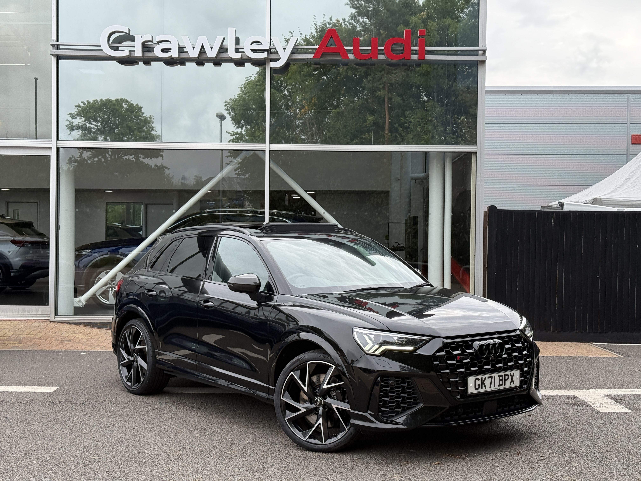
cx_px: 320
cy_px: 240
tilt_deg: +0.9
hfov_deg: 39.7
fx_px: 889
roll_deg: -1.0
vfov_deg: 30.3
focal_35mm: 48
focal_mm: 6.76
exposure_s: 1/1085
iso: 80
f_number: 1.78
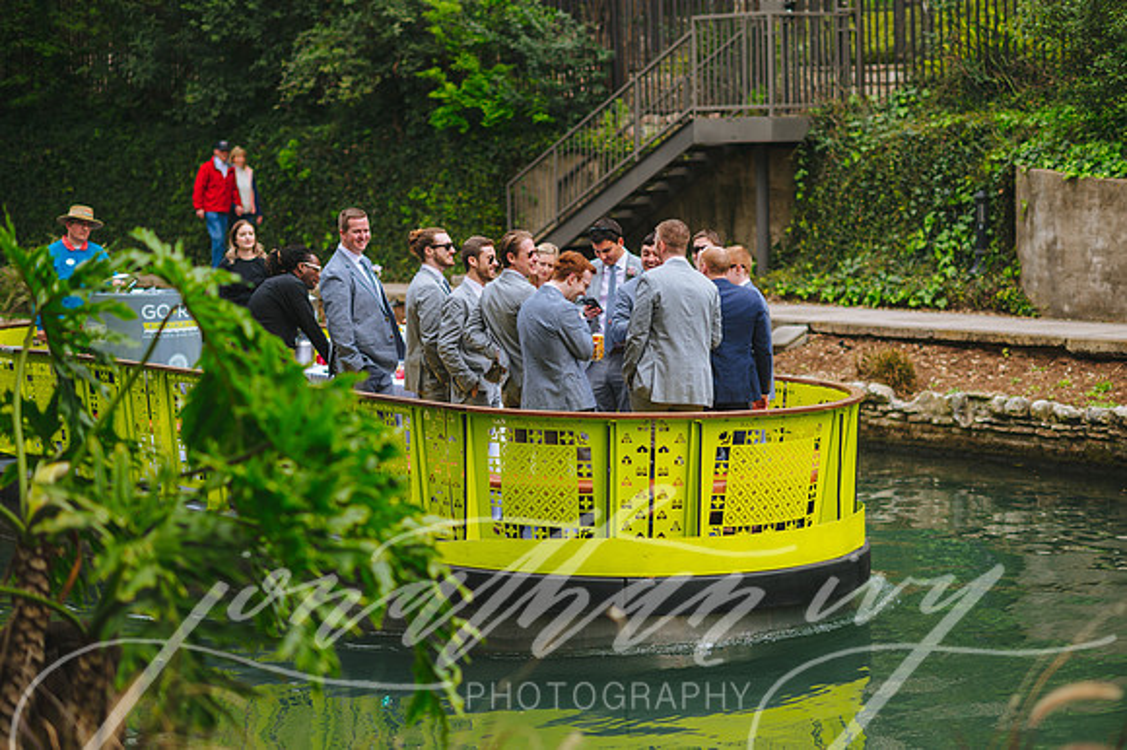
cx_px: 564
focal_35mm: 85
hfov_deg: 23.9
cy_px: 375
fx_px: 2659
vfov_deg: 16.1
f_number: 2
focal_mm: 85
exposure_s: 1/2000
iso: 200
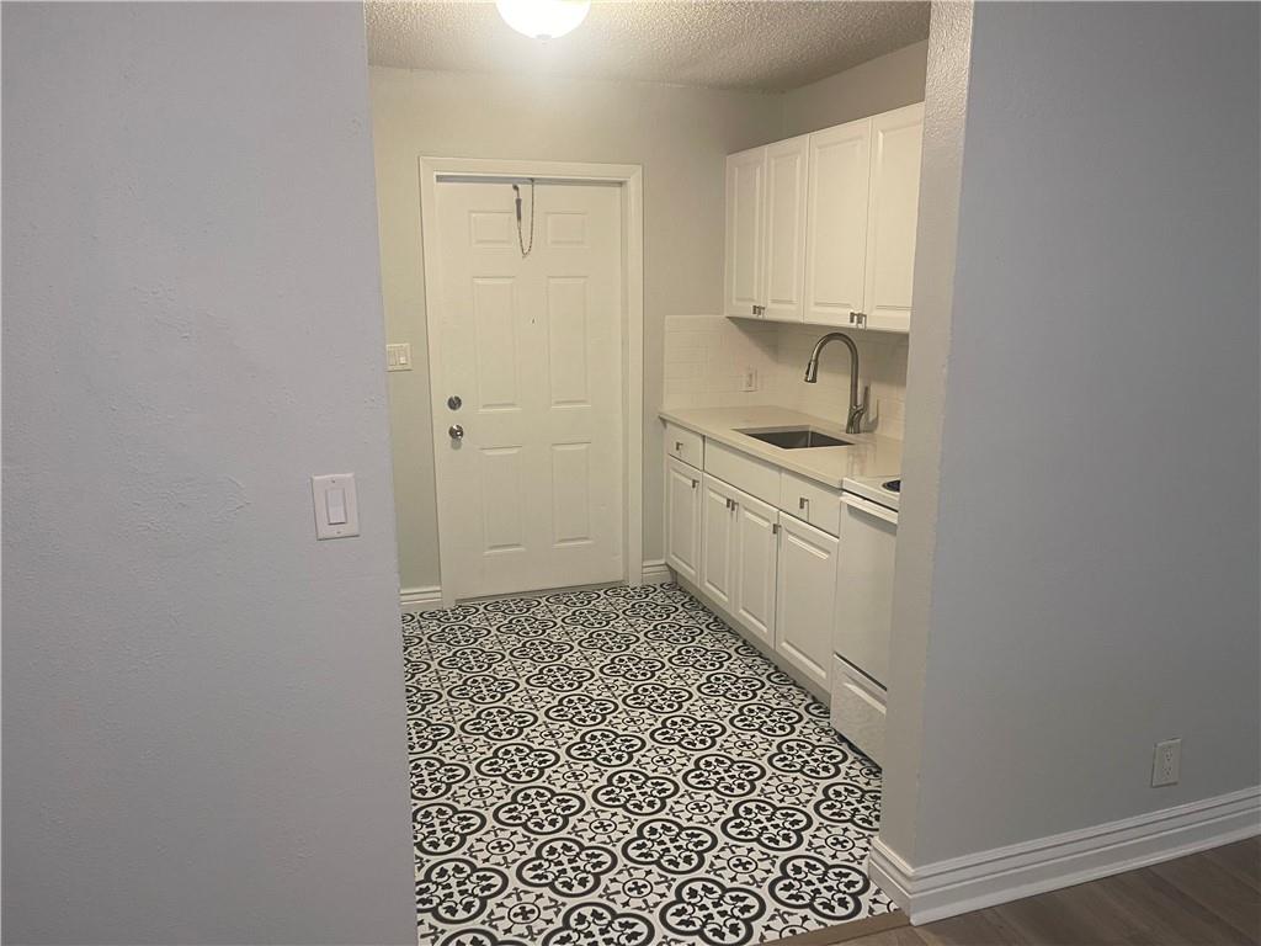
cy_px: 473
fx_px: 947
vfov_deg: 53.1
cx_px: 630
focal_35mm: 26
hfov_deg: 67.3
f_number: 1.6
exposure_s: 1/60
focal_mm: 5.1
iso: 160
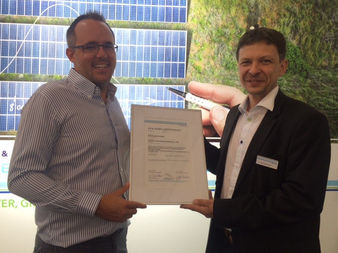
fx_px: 293
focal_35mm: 30
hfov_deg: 60.0
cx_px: 173
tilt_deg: -3.5
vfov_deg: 46.8
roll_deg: +0.4
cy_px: 126
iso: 40
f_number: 2.2
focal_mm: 4.15
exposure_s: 1/33
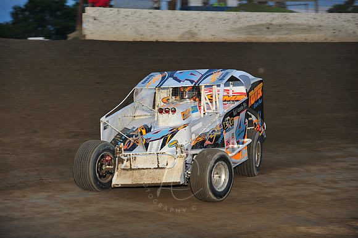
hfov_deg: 14.2
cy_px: 119
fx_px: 1441
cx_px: 179
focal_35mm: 145
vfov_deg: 9.5
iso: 640
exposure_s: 1/320
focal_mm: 145
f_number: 6.3
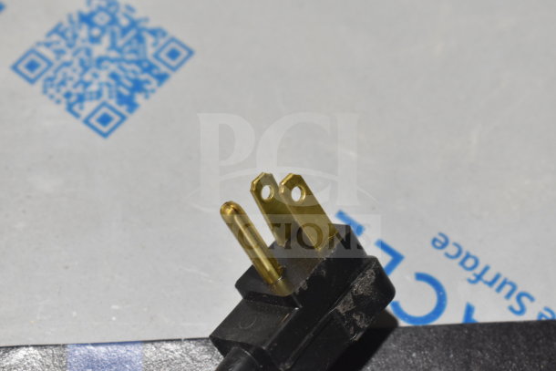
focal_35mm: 82
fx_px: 1274
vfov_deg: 16.6
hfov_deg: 24.6
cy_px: 186
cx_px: 278
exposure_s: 1/100
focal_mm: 55
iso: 1000
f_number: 5.6
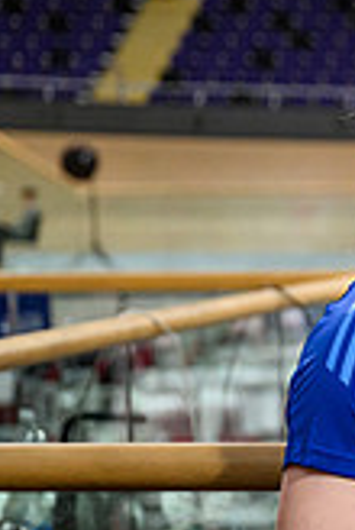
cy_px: 344
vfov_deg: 11.0
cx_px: 900
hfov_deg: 6.9
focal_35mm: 187
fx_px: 2754
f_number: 3.5
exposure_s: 1/320
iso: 4000
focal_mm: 53
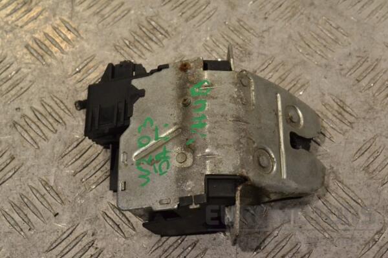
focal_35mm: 60
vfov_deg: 22.6
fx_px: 647
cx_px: 194
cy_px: 129
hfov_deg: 33.4
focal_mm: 40
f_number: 11
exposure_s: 1/400
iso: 3200
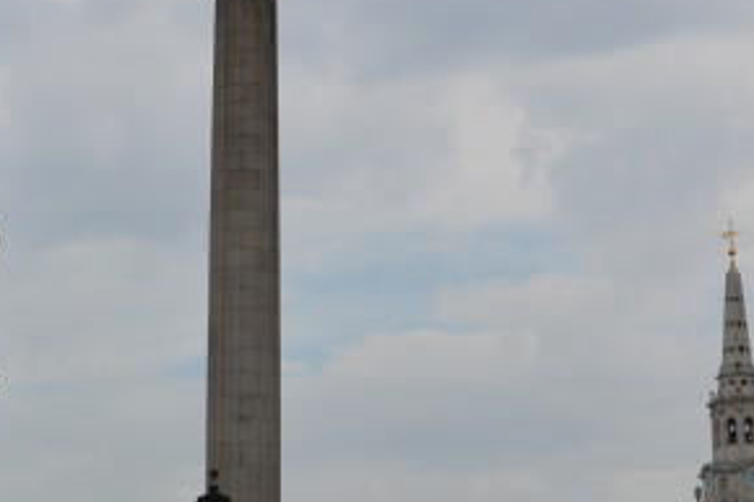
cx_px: 608
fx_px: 2575
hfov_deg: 16.5
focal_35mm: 123
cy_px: 233
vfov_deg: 11.1
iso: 100
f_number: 8
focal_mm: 34
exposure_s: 1/250
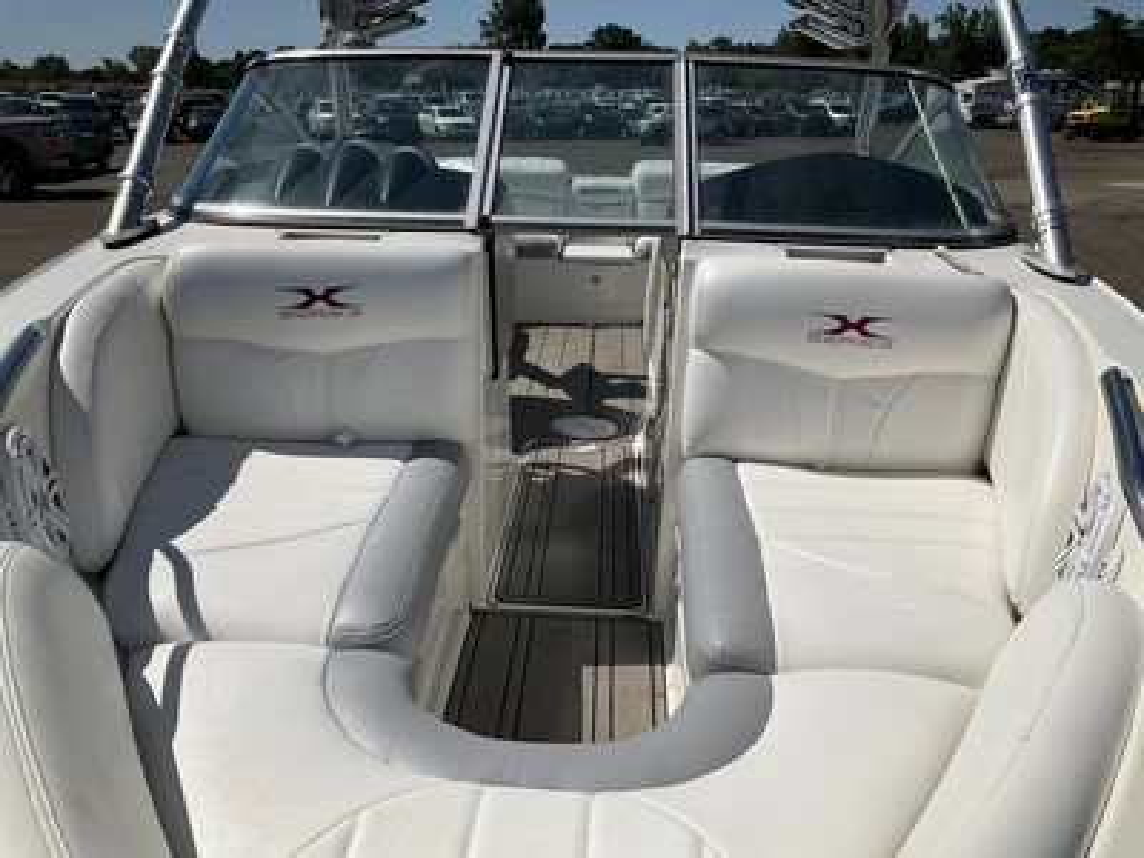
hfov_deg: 61.7
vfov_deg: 48.2
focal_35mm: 29
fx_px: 958
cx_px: 572
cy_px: 429
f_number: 1.8
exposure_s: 1/6536
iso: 25
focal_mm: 3
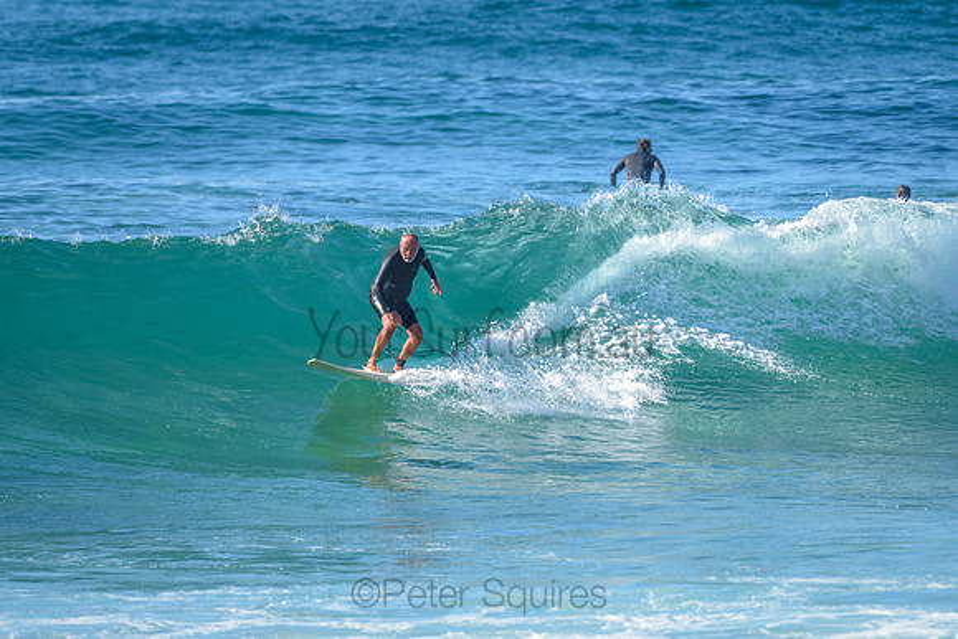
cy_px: 249
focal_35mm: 613
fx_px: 16311
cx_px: 390
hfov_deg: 3.4
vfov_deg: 2.2
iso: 320
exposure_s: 1/2000
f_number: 5.6
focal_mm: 500
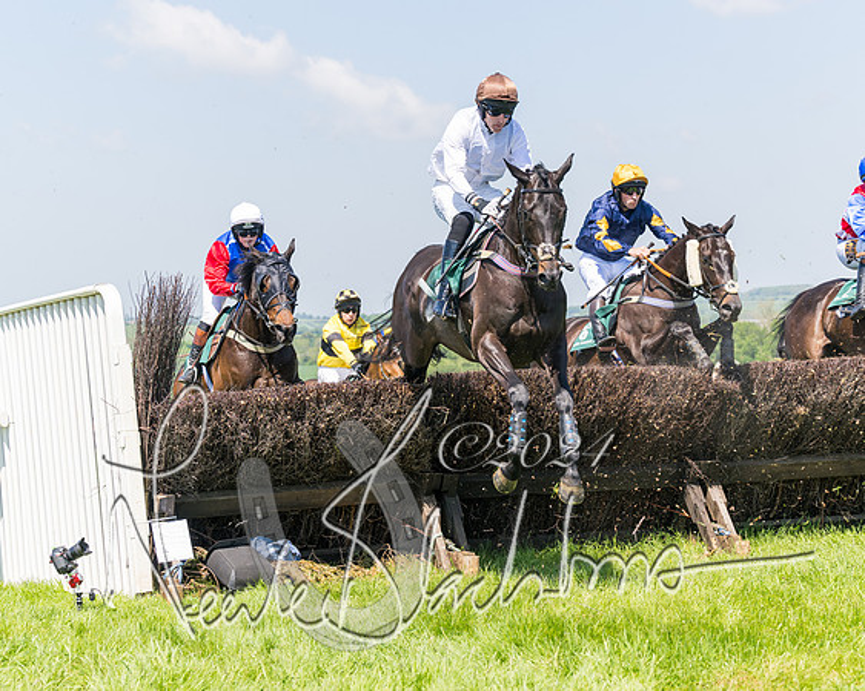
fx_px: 2214
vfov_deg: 17.7
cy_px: 325
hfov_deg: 22.1
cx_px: 476
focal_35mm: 87
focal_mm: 70
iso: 200
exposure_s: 1/1250
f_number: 5
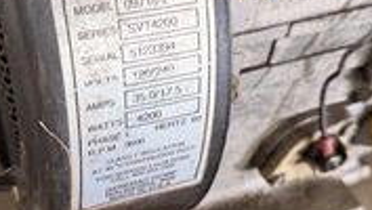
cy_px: 116
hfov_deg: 35.4
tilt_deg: -47.5
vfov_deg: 20.4
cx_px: 160
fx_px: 583
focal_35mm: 59
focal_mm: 6.76
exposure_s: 1/60
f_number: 1.78
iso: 800
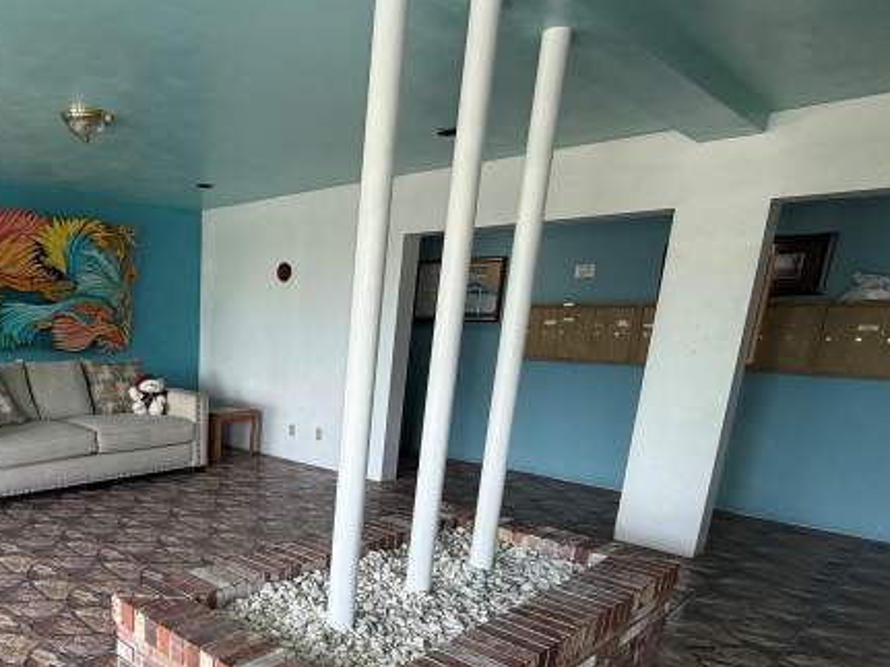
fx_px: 668
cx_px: 184
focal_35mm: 26
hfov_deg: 62.0
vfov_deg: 51.3
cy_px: 481
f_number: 2.2
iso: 160
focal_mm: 2.22
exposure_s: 1/121
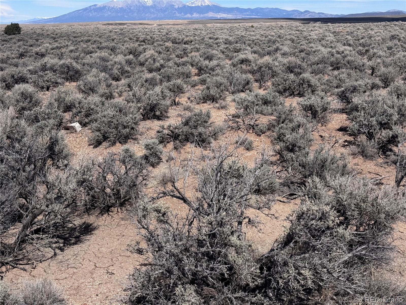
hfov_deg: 39.7
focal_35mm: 48
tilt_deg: -13.8
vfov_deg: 30.3
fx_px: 563
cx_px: 203
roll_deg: -0.6
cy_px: 152
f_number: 1.78
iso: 64
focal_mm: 6.76
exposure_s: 1/6410
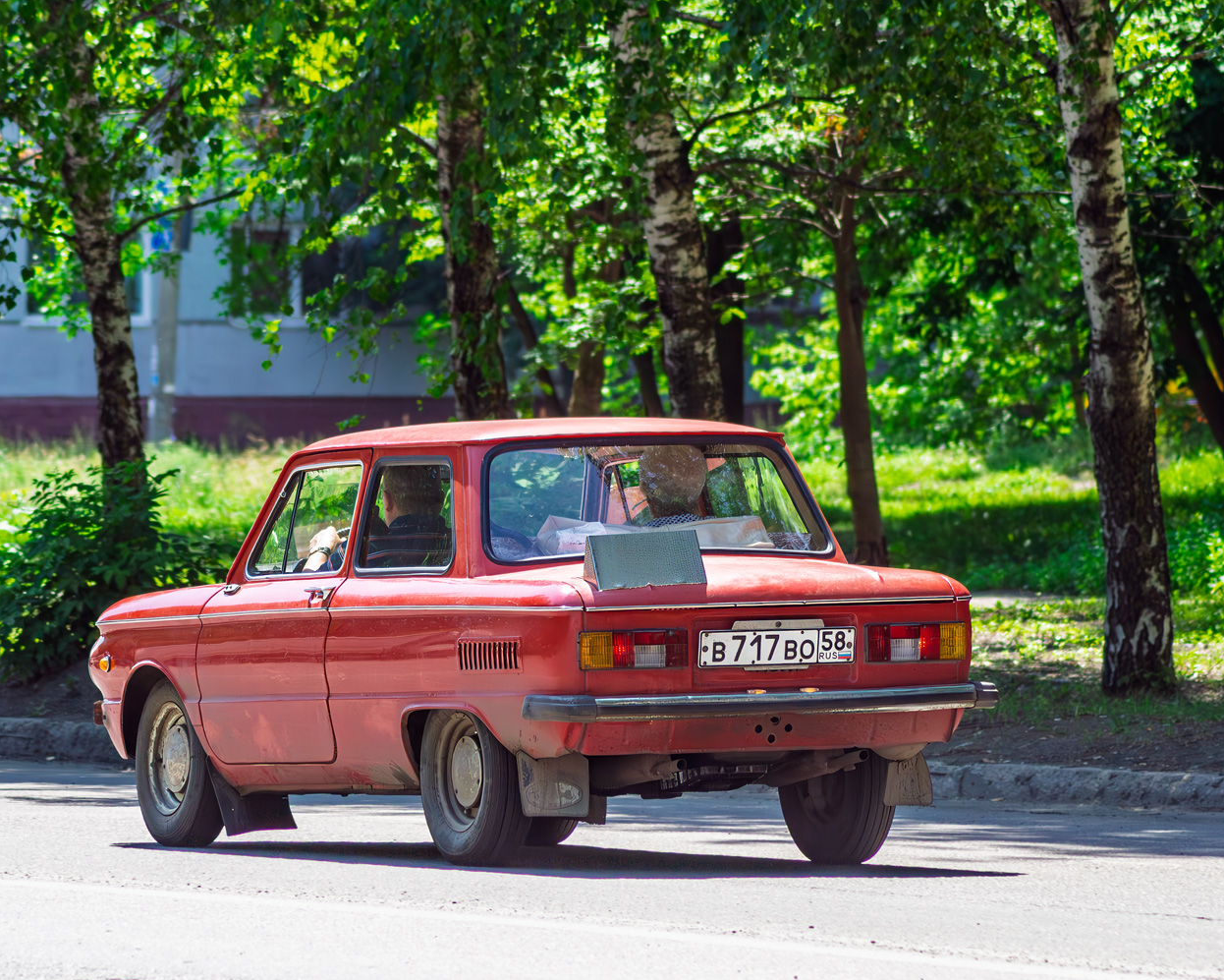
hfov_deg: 6.7
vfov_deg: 5.4
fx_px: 10434
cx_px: 531
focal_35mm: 288
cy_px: 490
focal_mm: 170
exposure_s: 1/1000
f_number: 8
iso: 200
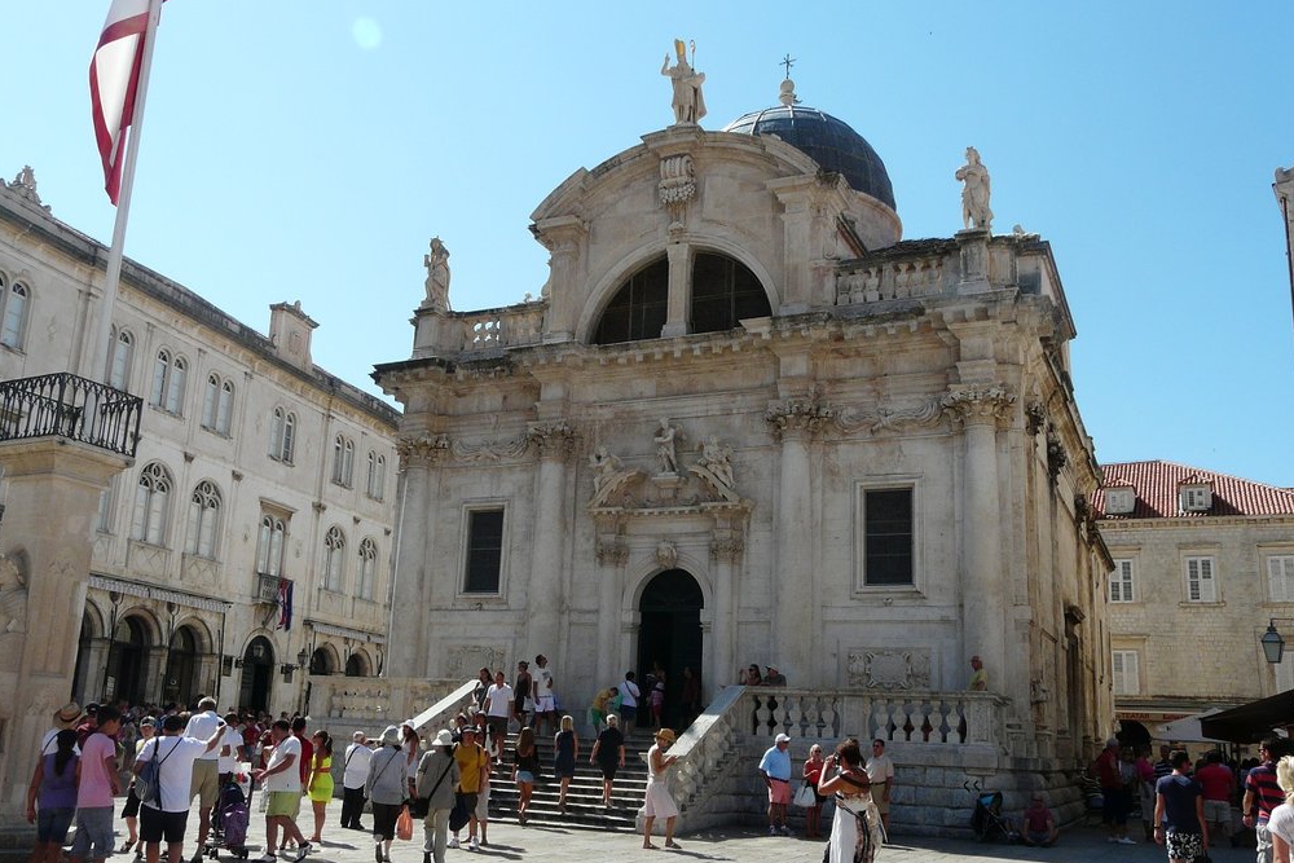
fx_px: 1186
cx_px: 635
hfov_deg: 57.2
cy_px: 457
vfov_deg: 40.0
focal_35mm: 33
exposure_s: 1/400
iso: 100
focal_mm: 5
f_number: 5.6
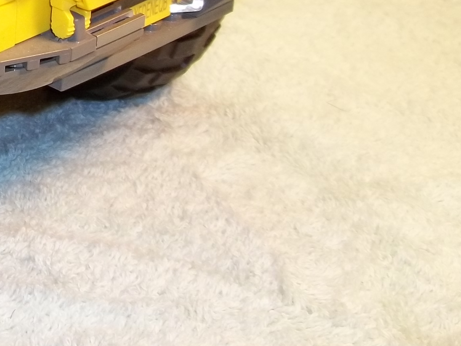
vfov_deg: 13.7
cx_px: -214
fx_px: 1358
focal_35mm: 102
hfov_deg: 17.5
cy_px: -153
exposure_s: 1/30
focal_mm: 5.9
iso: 64
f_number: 3.3
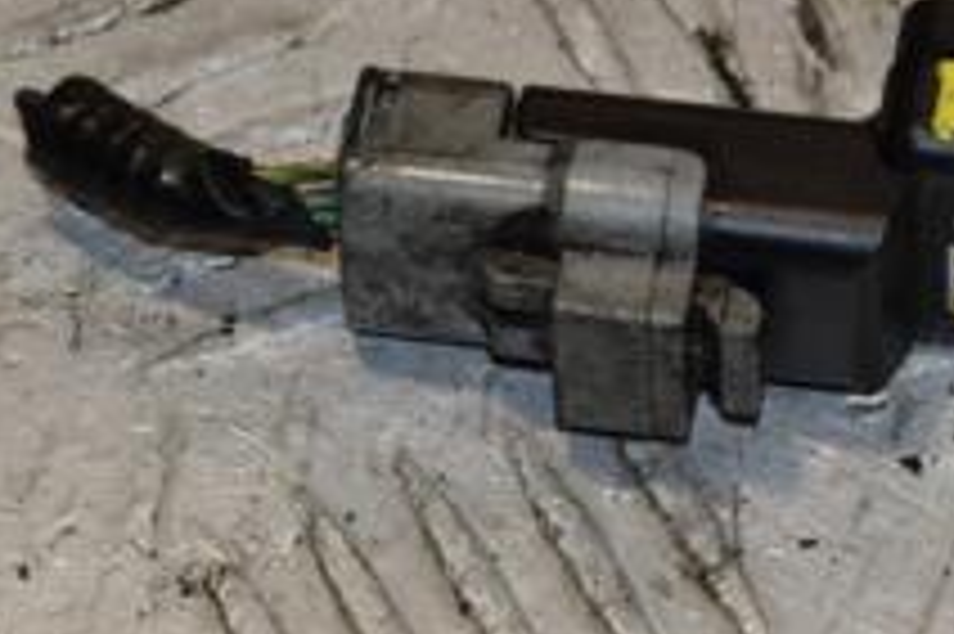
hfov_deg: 4.6
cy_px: 144
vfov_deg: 3.1
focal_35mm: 446
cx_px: 684
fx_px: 11821
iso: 800
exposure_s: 1/200
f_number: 8
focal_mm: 105
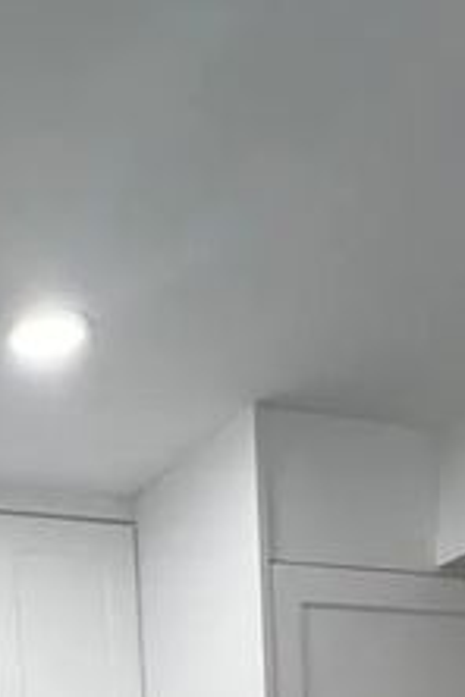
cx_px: -63
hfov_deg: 24.1
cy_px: 1077
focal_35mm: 52
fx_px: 1007
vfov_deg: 26.3
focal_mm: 1.57
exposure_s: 1/120
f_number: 1.8
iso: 64
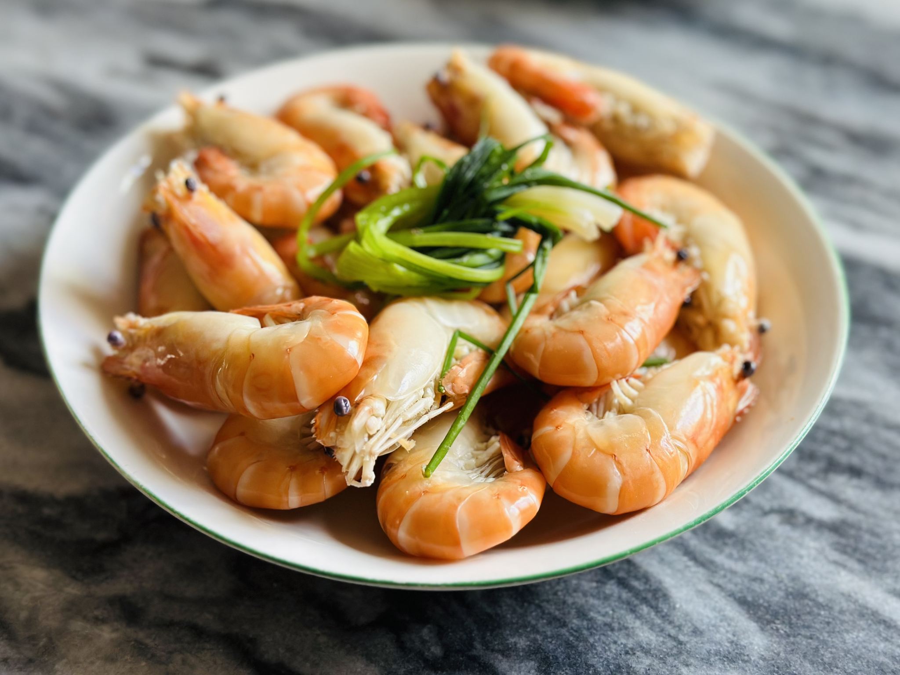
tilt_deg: -42.5
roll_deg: -2.1
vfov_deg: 30.3
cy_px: 338
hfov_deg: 39.7
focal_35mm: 48
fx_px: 1248
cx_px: 450
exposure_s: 1/121
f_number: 1.78
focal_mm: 6.86
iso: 100
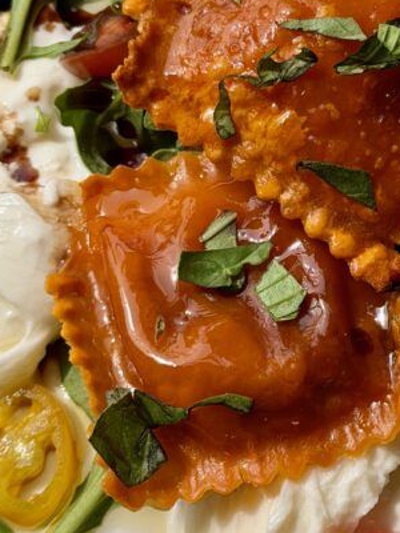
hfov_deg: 11.9
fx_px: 1895
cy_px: 193
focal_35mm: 123
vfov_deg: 16.0
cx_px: 385
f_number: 1.78
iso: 64
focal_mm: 6.76
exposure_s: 1/2976
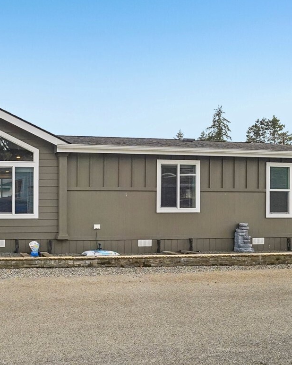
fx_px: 356
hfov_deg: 40.6
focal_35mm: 33
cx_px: 20
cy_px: 209
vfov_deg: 54.0
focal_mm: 16
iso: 1600
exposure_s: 1/1600
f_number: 8
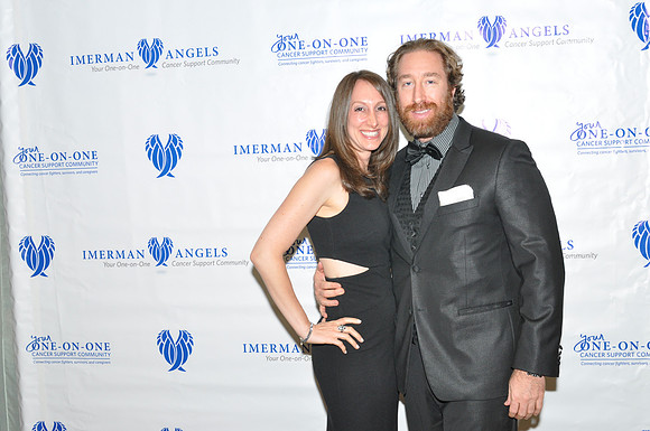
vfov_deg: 28.9
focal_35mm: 46
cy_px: 216
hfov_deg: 42.4
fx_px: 838
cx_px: 325
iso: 640
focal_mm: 31
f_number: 5.6
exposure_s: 1/60
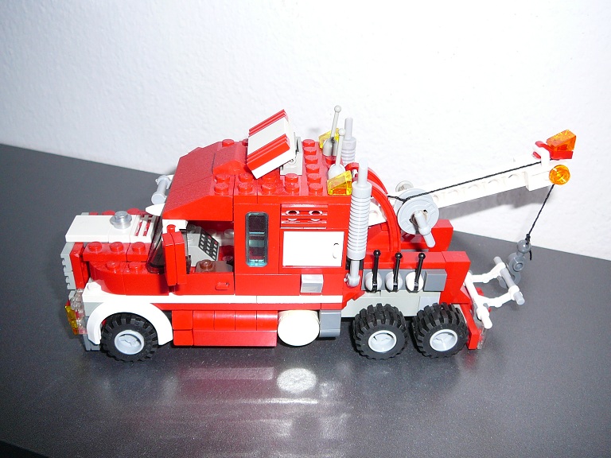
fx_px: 618
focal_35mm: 35
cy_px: 229
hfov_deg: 52.6
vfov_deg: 40.7
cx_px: 306
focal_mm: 5.2
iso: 100
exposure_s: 1/30
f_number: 2.8
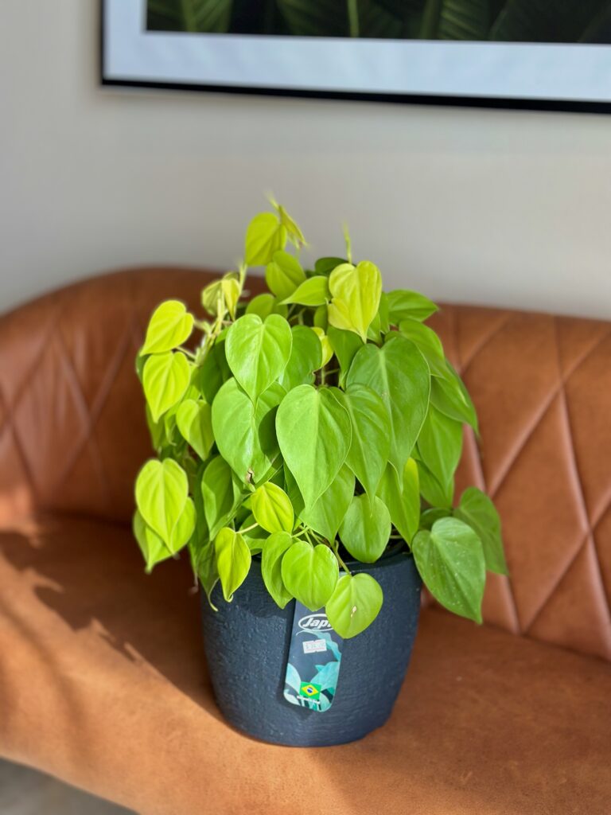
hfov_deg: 30.3
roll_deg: -3.9
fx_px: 1130
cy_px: 408
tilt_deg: -15.3
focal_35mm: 48
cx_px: 306
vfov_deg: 39.7
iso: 80
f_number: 1.78
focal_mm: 6.86
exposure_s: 1/549
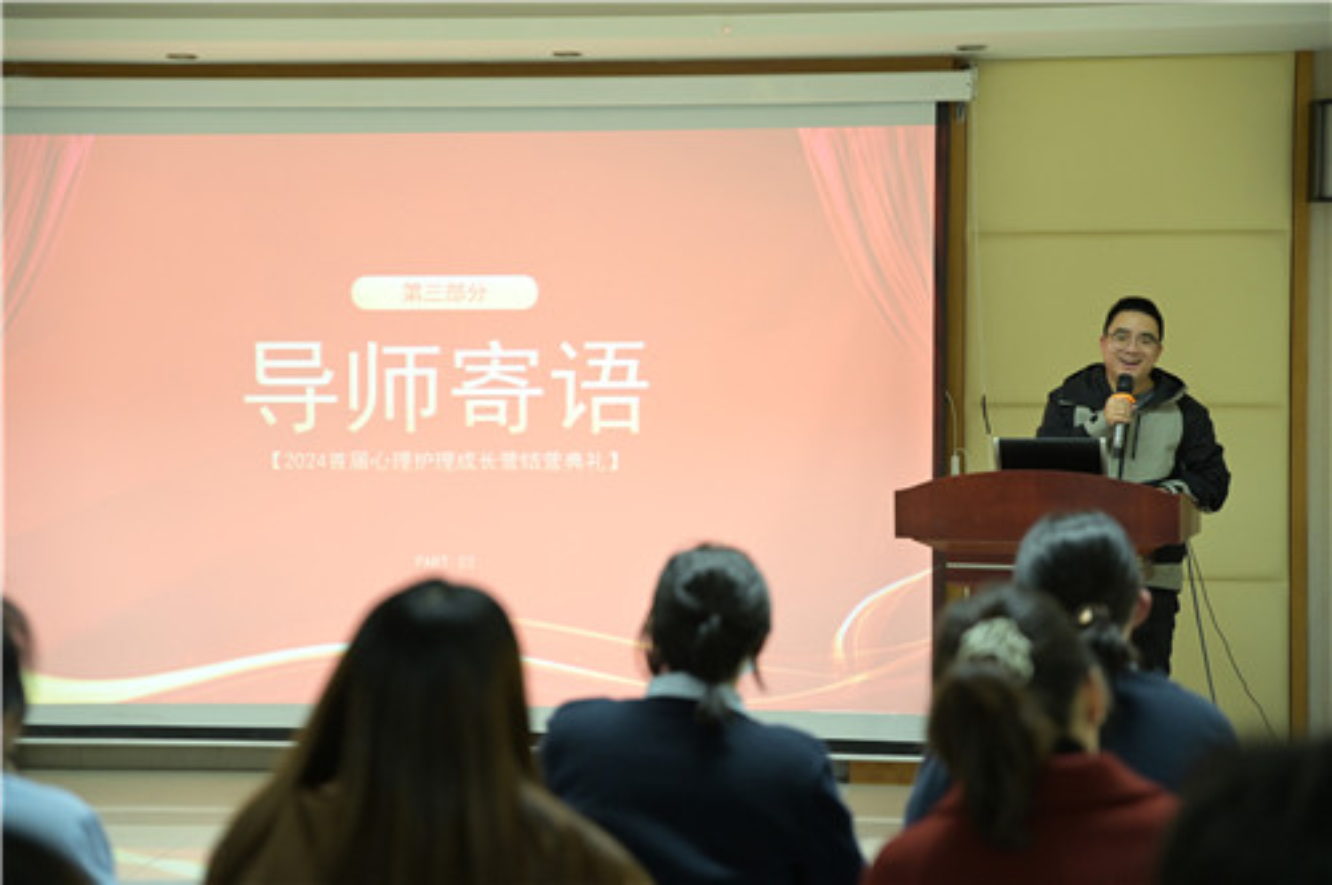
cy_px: 442
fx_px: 2587
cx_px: 666
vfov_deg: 19.4
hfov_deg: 28.9
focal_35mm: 70
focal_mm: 70
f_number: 2.8
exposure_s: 1/100
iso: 2000
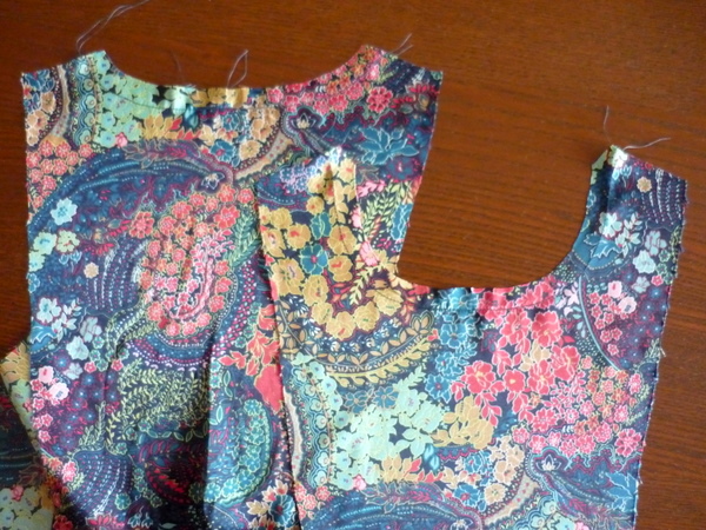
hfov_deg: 55.4
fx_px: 673
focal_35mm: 33
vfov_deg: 42.9
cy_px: 265
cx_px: 353
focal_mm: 5.5
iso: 800
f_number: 2.8
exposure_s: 1/40
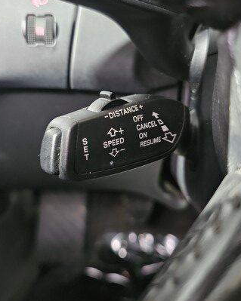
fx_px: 321
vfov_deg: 50.2
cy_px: 137
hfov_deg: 41.1
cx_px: 122
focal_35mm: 36
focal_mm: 6.3
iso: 1600
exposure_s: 1/17
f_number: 1.7
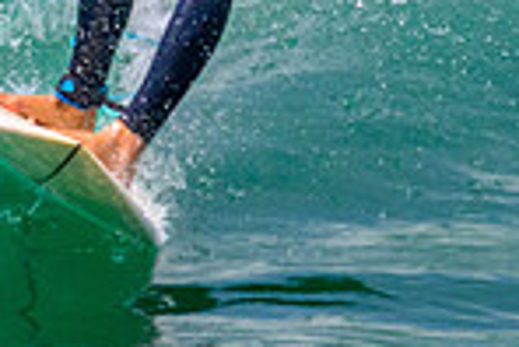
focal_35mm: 4264
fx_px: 61532
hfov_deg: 0.5
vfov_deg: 0.3
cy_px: -197
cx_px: 123
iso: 1000
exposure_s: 1/2000
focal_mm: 800
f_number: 11
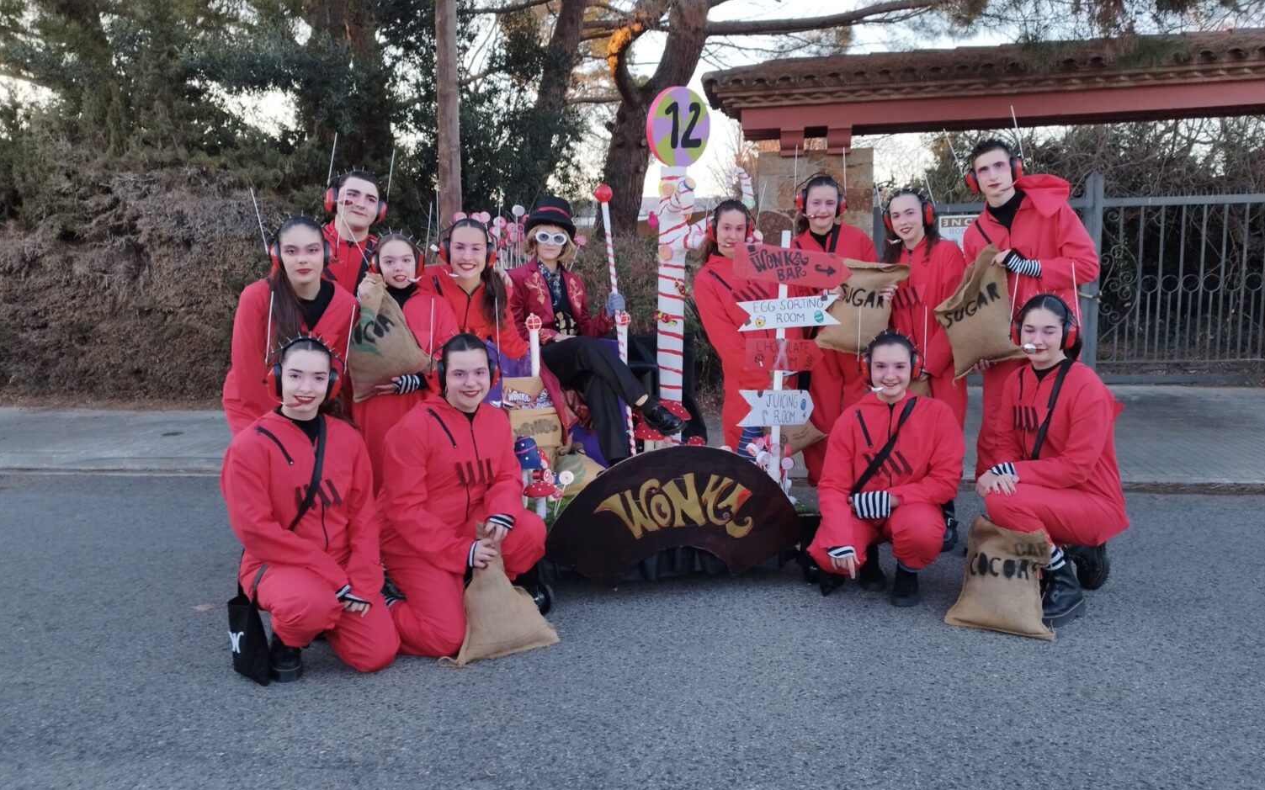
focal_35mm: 26
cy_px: 390
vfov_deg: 47.6
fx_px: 896
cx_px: 645
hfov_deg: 70.4
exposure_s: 1/50
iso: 90
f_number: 1.89
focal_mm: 5.89
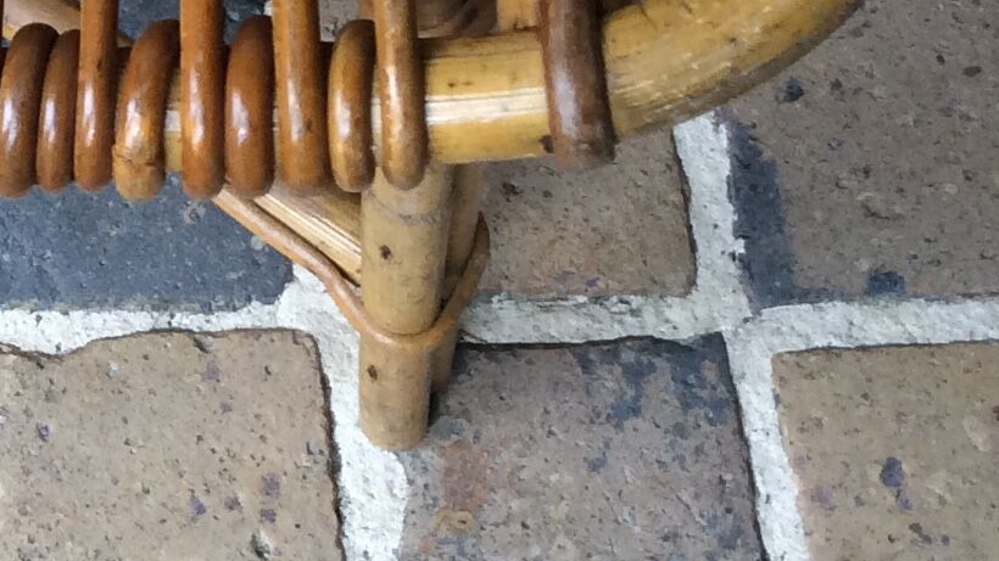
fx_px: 2913
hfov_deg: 18.3
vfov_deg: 10.5
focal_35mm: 110
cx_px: -253
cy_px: -349
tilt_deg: -63.8
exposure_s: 1/100
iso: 64
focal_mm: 3.3
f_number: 2.4
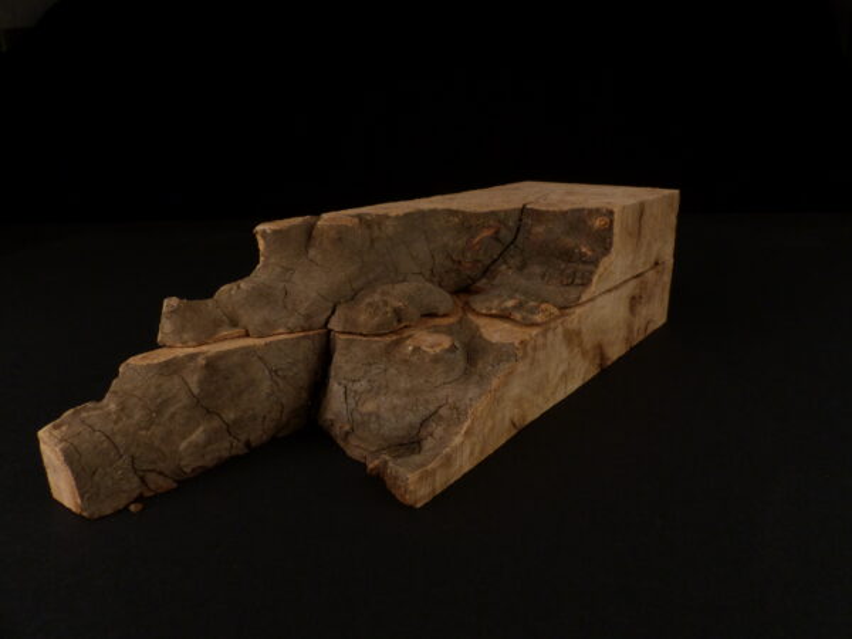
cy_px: 320
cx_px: 426
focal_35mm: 25
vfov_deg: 54.9
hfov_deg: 69.4
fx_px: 615
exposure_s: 1/13
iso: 200
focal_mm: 4.5
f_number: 5.6
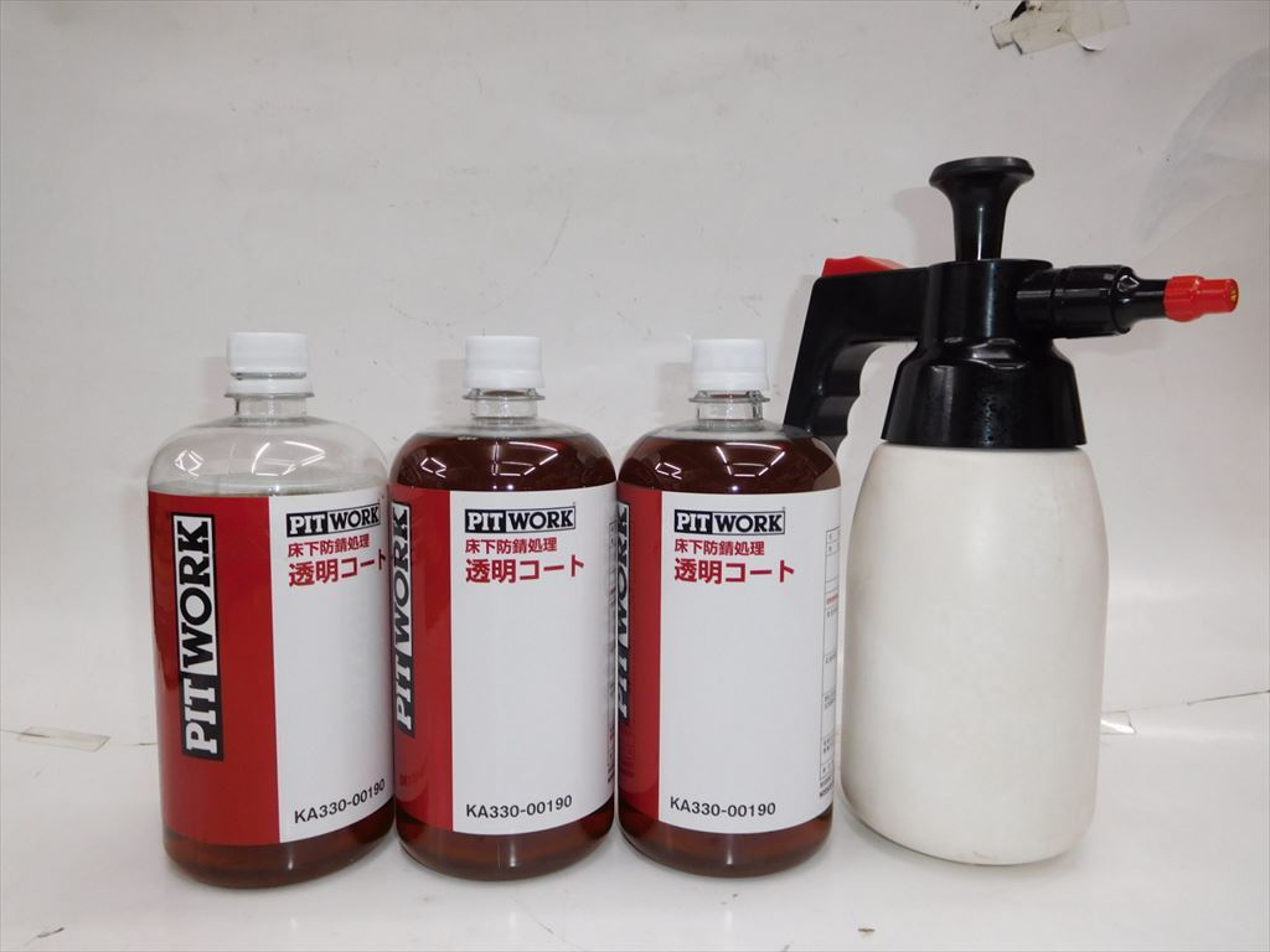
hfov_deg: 69.4
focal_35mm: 25
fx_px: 917
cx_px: 635
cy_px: 476
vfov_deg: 54.9
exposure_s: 1/30
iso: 200
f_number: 3.4
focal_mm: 4.5
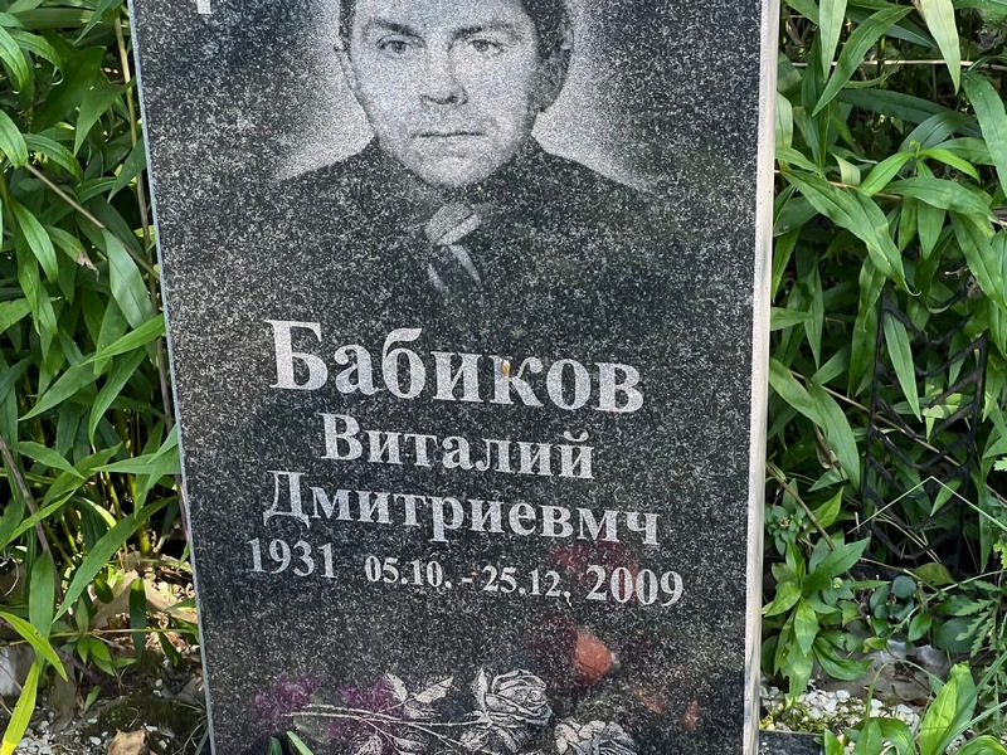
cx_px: 504
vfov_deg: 19.1
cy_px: 378
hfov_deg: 25.3
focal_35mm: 77
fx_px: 2240
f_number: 2.8
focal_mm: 9
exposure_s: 1/99
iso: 125
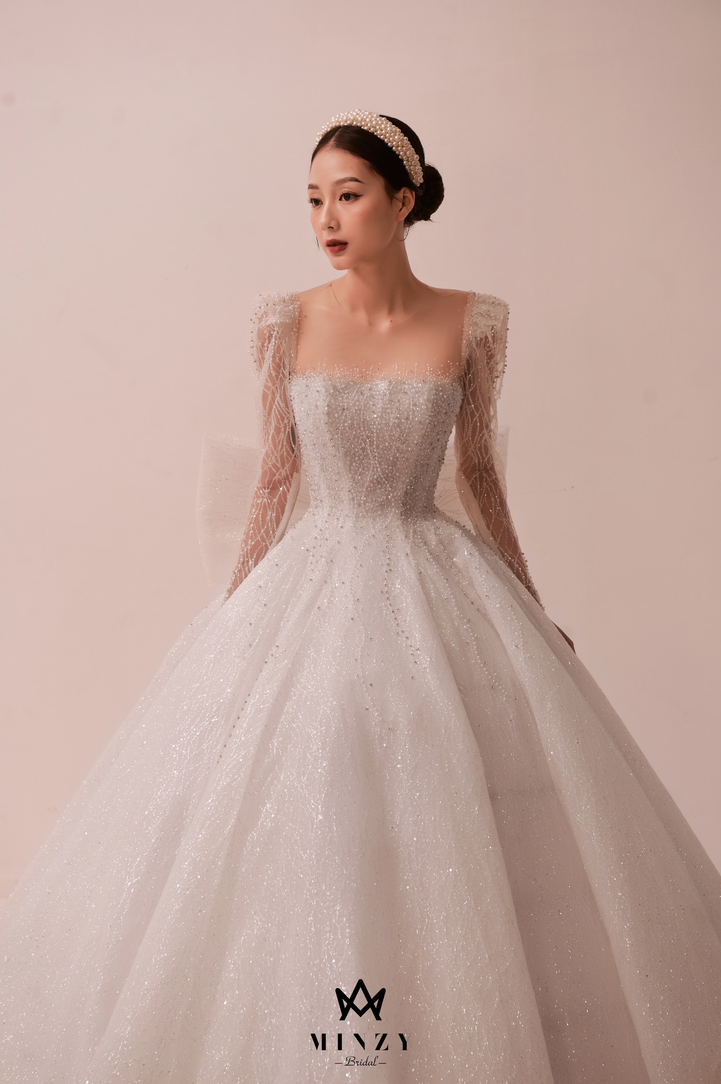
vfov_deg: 28.9
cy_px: 542
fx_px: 2105
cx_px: 360
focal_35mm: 70
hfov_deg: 19.4
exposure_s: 1/125
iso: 250
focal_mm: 70
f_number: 5.6
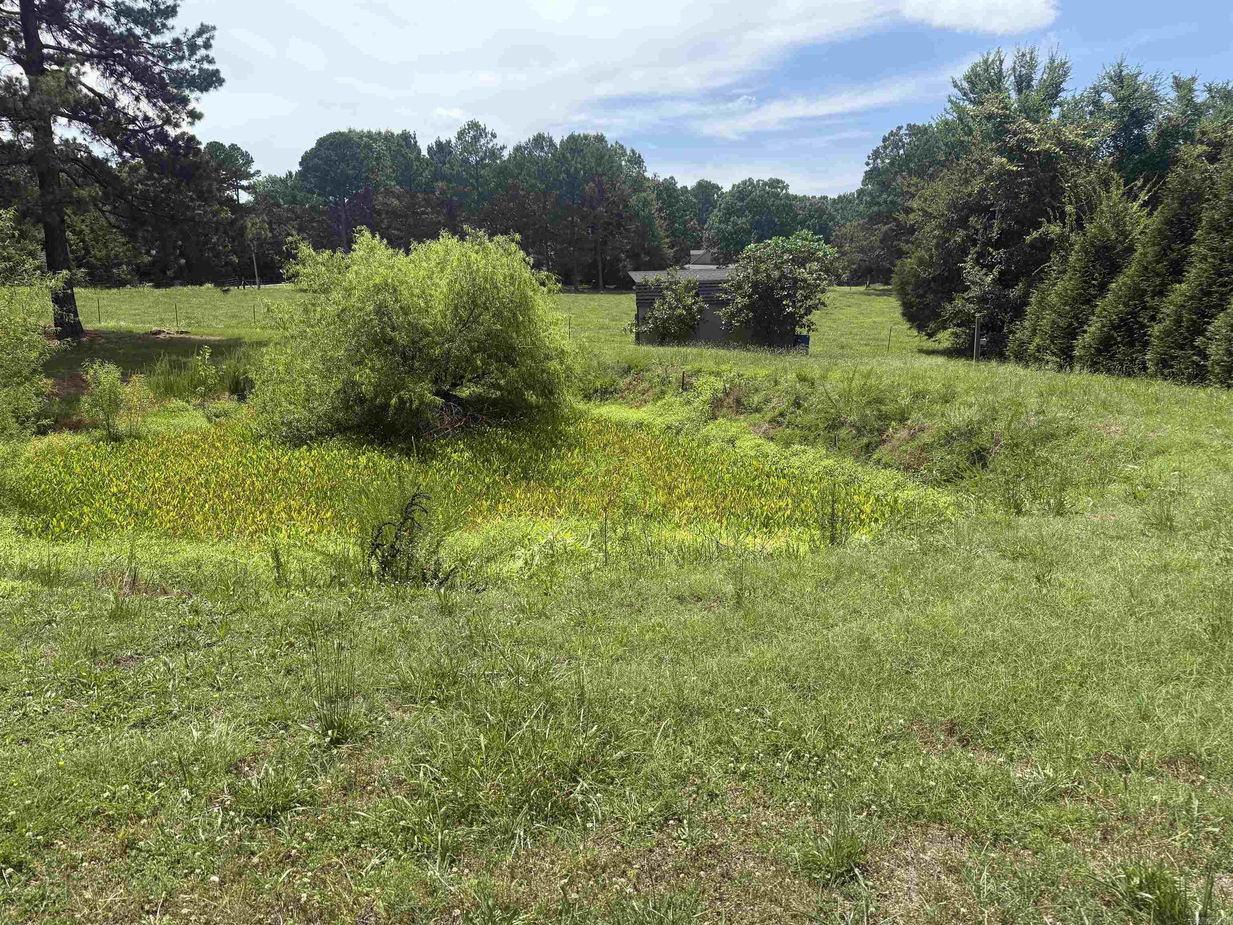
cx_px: 616
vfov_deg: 56.8
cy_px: 462
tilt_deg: -9.8
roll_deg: +1.0
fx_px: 855
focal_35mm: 24
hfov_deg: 71.6
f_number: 1.78
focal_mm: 6.76
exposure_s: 1/4167
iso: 100
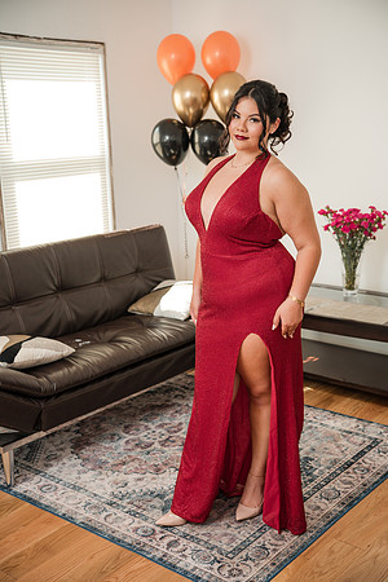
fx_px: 727
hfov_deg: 29.9
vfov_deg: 43.6
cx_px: 194
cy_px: 291
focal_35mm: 45
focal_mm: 45
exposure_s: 1/250
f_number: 3.2
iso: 640
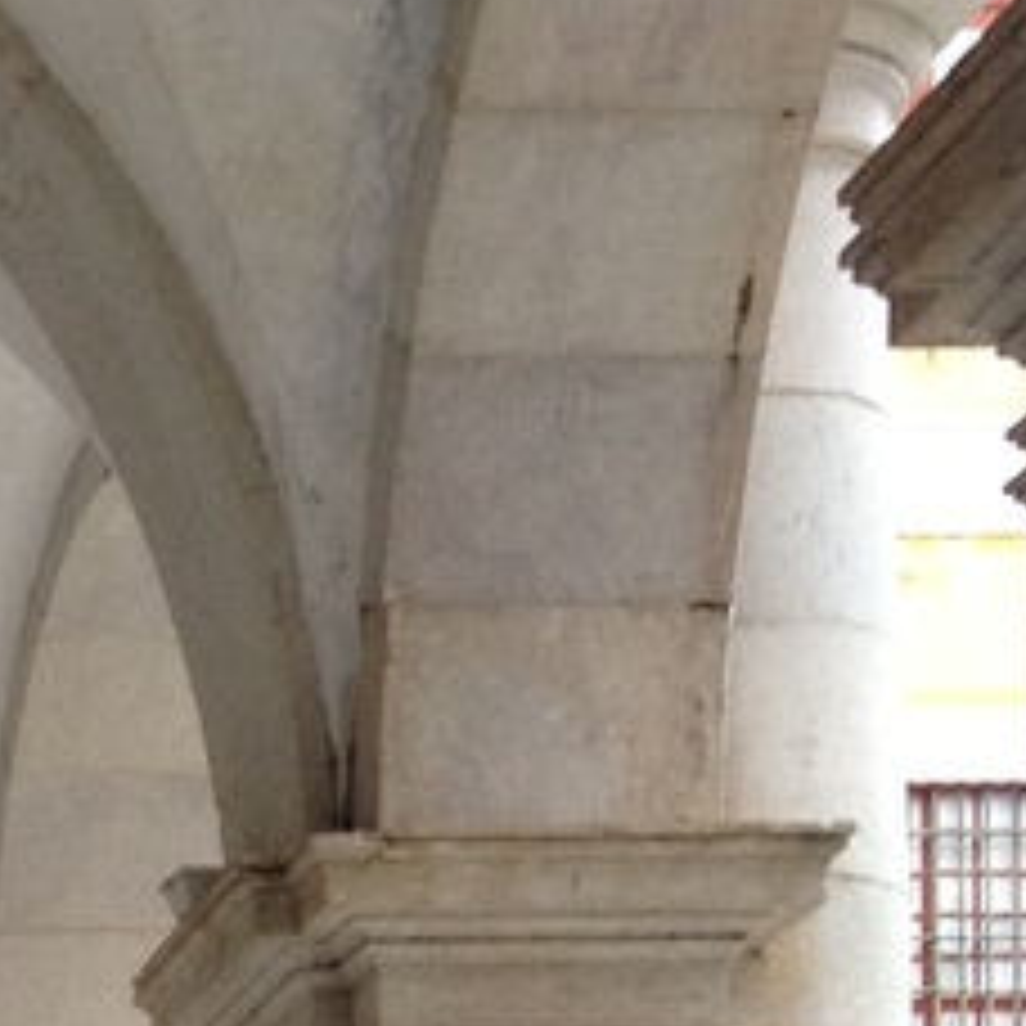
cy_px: 2160
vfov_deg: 9.8
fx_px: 5466
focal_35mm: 163
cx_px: -936
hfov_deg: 10.0
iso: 100
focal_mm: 4.28
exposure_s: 1/20
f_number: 2.4
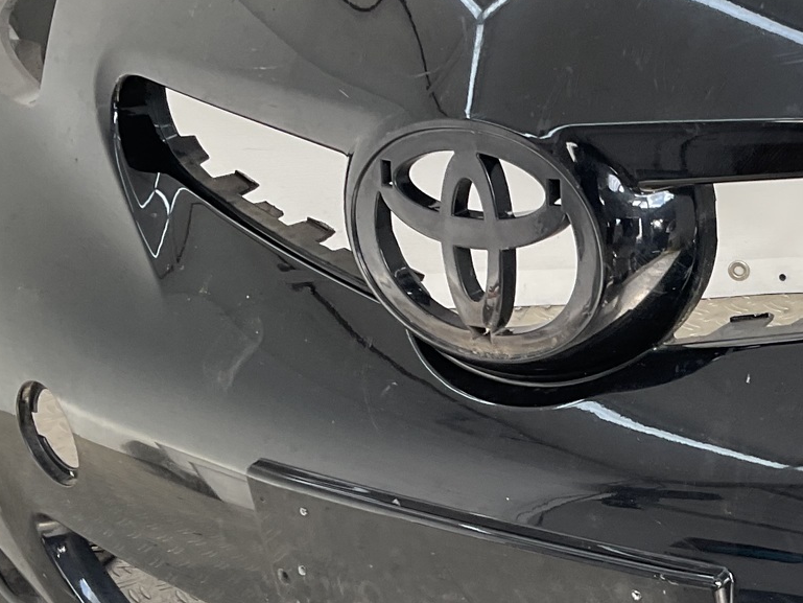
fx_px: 1763
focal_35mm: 76
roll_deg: +5.8
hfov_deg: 24.5
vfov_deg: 19.2
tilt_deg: -25.3
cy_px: 474
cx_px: 804
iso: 16
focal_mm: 3
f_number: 1.8
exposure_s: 1/155
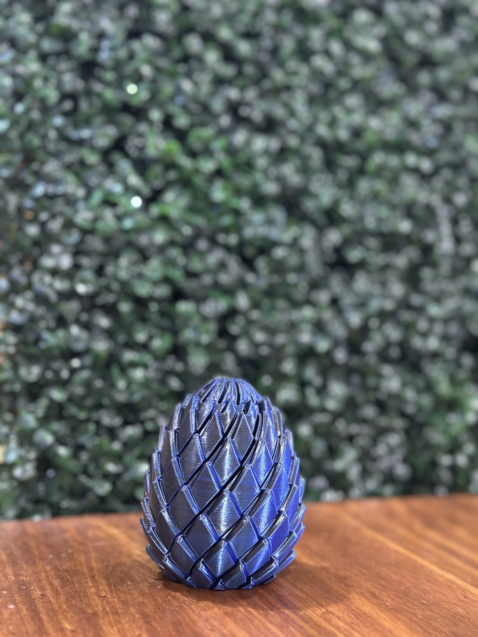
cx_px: 239
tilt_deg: -0.6
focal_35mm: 48
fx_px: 884
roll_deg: -2.7
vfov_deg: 39.7
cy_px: 318
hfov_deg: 30.3
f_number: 1.78
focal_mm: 6.86
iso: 640
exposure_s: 1/33
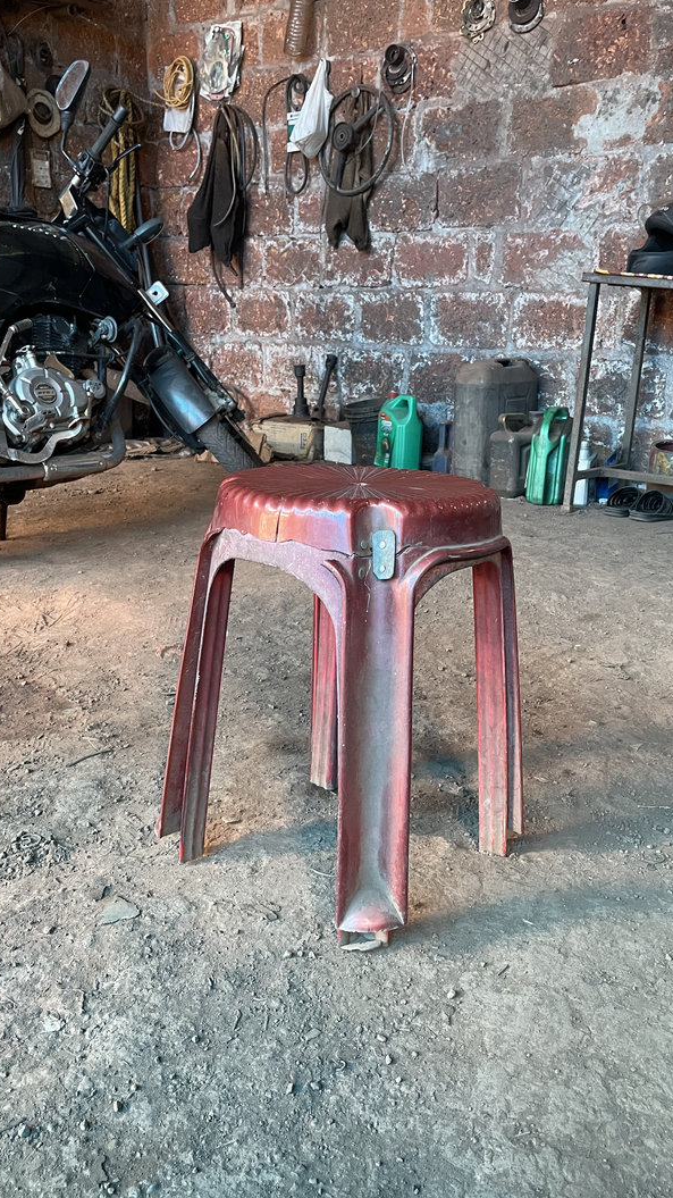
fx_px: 921
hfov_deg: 40.1
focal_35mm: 29
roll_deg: -1.1
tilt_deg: -16.9
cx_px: 355
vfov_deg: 66.1
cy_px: 594
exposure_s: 1/60
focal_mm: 4.2
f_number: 1.6
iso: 250
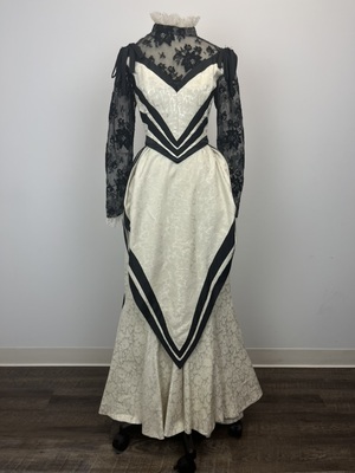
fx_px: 356
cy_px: 236
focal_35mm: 26
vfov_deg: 67.3
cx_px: 178
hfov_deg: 53.1
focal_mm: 5.1
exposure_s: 1/390
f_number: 1.6
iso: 50
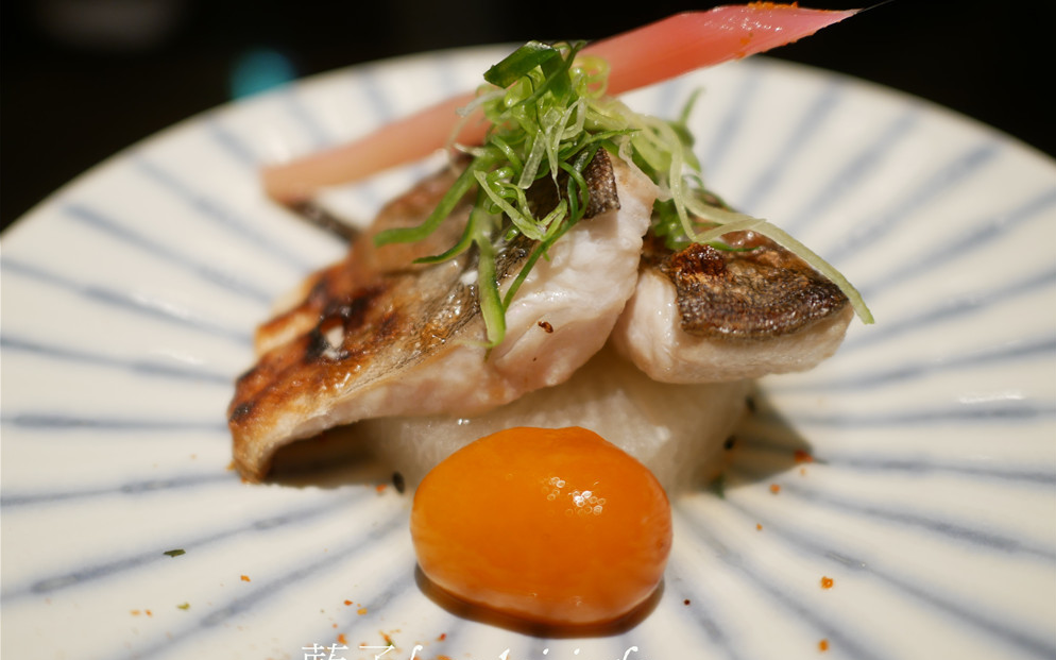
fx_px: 921
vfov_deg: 39.4
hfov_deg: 59.7
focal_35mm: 32
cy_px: 322
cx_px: 530
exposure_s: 1/60
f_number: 1.7
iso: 250
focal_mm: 15
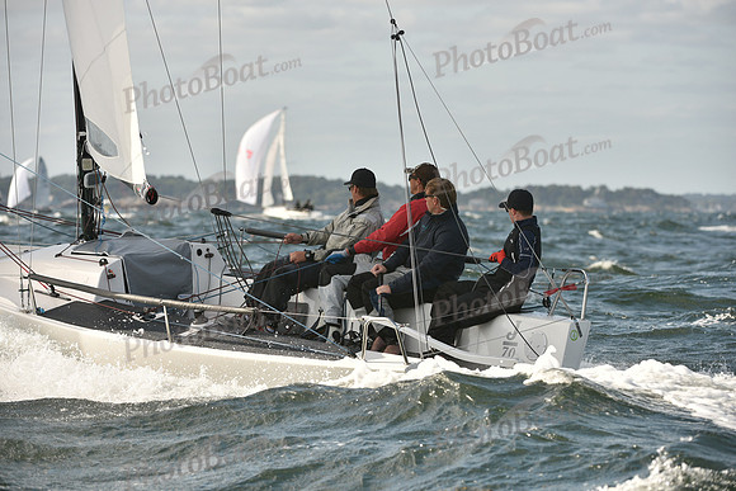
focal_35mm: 200
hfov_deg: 10.3
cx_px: 368
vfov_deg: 6.9
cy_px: 246
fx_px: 4090
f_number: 6.3
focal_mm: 200
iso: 320
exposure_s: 1/1250
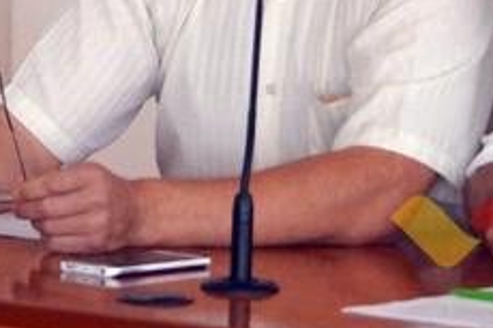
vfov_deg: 5.0
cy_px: -59
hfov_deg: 7.5
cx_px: 262
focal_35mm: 274
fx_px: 3749
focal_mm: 60
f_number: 5.6
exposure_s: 1/125
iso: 3200
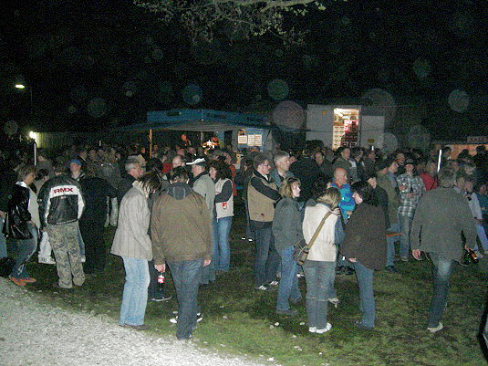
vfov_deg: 37.7
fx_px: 536
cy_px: 183
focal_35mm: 38
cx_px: 244
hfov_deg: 49.0
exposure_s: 1/60
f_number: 2.8
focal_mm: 7.9
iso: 200
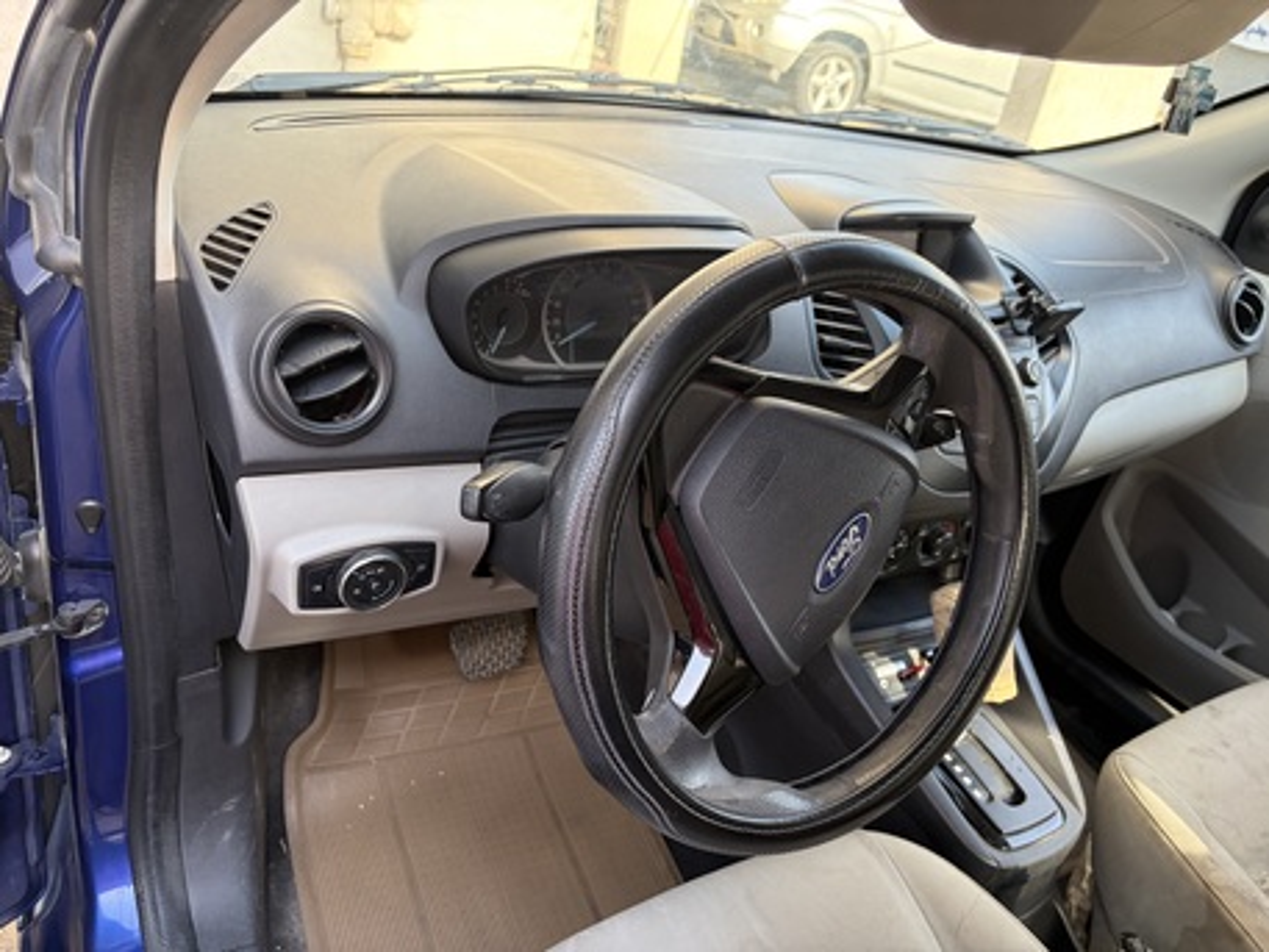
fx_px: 953
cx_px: 634
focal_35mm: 26
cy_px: 476
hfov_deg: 67.3
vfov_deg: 53.1
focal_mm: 5.96
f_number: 1.6
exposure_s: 1/122
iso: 80
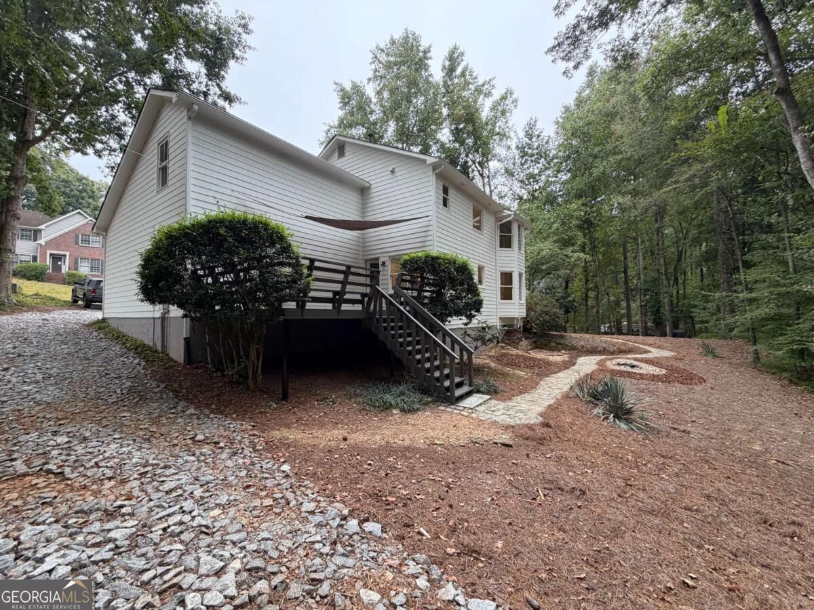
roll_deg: +0.0
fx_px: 329
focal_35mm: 14
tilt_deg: +2.1
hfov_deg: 102.1
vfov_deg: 85.7
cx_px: 407
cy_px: 305
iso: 125
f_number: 2.2
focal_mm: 2.22
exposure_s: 1/121
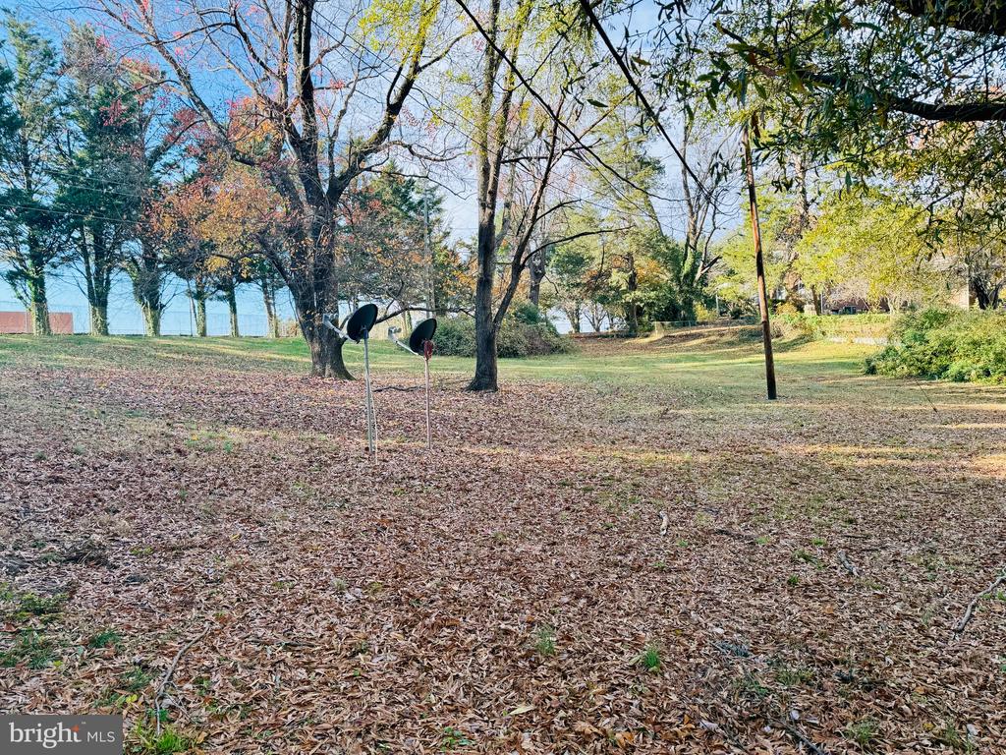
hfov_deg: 71.6
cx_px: 503
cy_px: 378
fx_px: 697
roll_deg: +0.5
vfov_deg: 56.8
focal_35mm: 24
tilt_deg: +0.3
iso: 100
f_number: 1.78
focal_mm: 6.76
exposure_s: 1/888
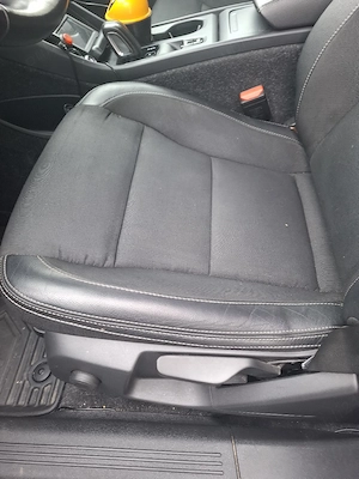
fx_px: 318
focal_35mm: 23
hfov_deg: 58.9
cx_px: 180
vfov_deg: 73.9
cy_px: 240
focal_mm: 5.54
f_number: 1.8
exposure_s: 1/100
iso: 250
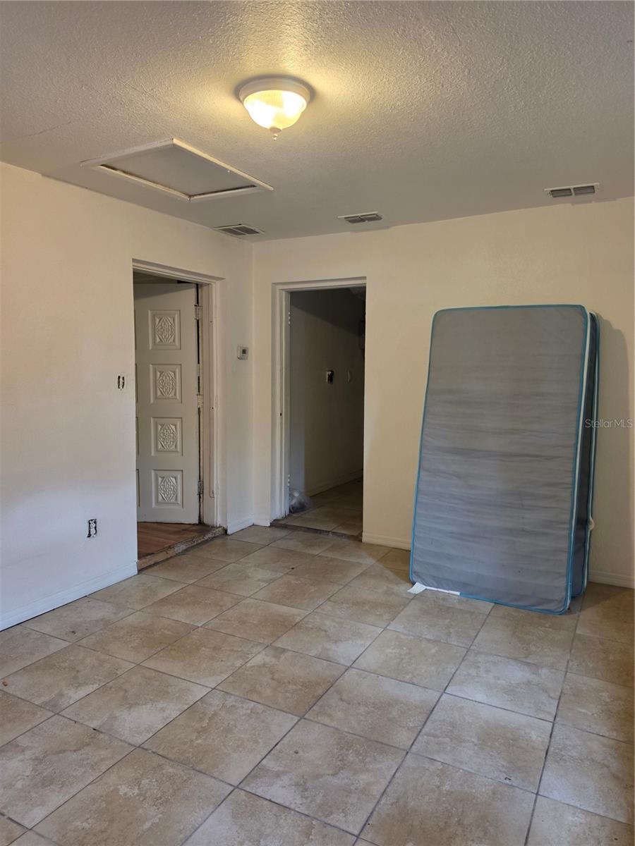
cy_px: 423
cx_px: 318
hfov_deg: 58.9
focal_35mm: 23
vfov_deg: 73.9
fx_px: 563
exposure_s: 1/120
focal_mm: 6.5
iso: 200
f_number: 1.4
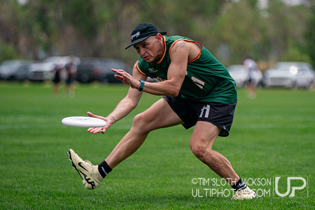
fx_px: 2263
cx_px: 203
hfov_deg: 8.0
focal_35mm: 259
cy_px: 136
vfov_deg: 5.3
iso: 500
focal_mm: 168
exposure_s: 1/8000
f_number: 2.8
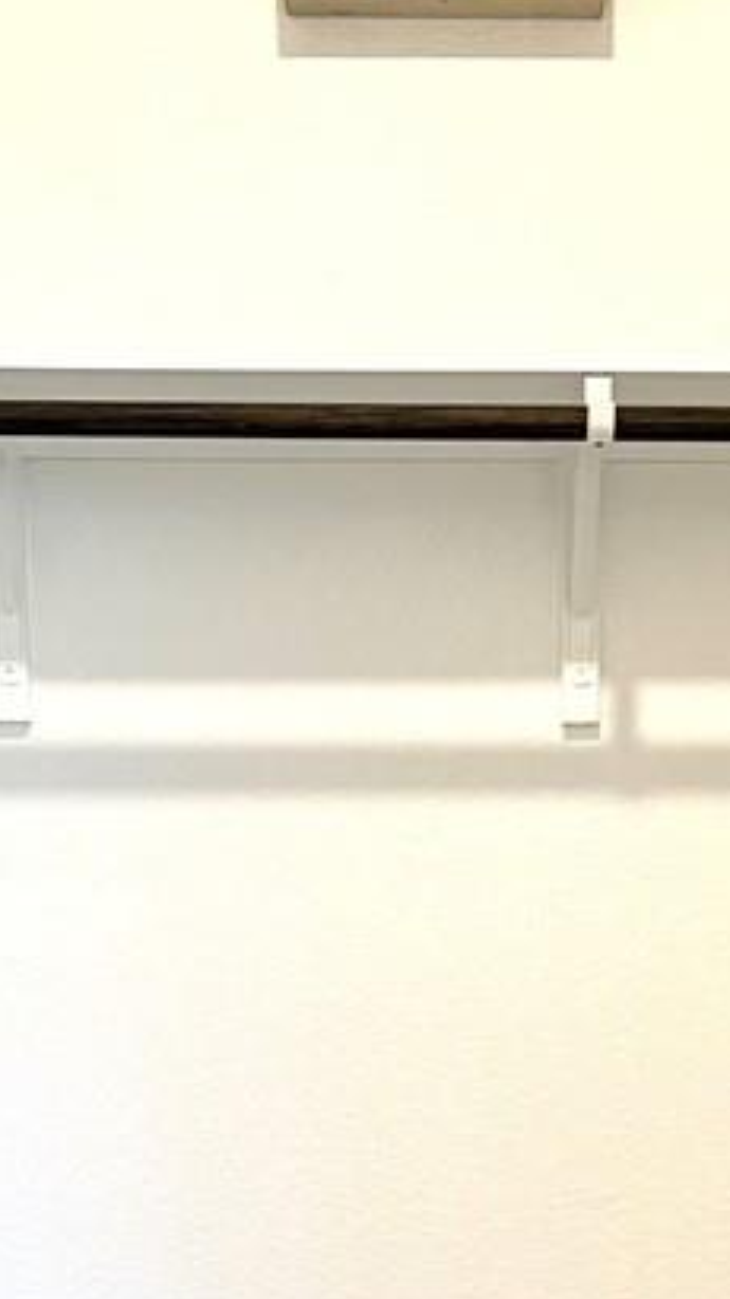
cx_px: 600
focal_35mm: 71
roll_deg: +0.4
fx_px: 2444
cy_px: 1083
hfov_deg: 16.8
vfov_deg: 28.9
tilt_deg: -8.3
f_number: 1.6
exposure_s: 1/60
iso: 80
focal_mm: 5.1
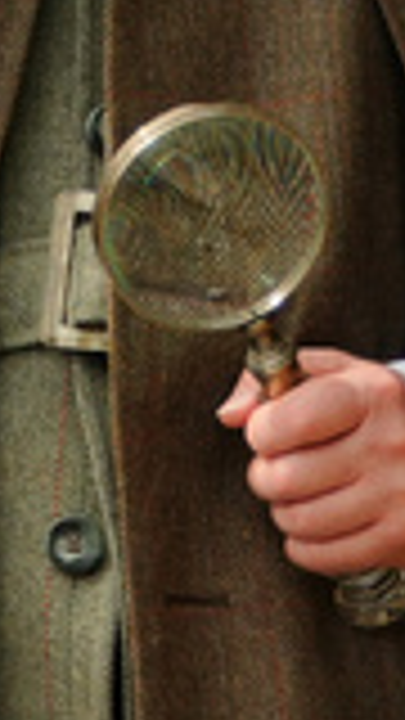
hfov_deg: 2.5
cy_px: -396
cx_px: 207
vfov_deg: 4.4
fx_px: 9380
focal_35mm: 491
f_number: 4
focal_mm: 49
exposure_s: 1/100
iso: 200
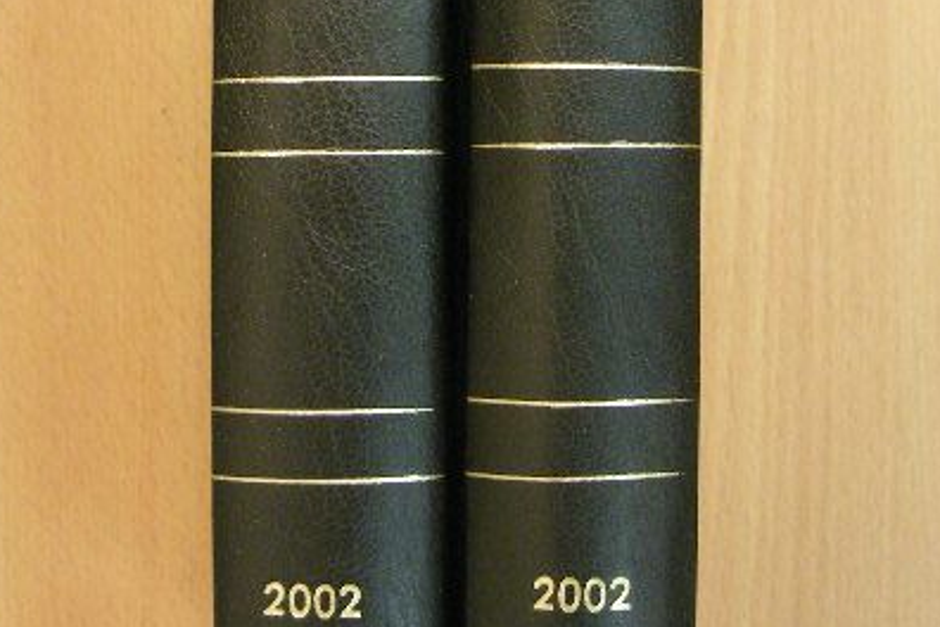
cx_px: 496
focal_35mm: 69
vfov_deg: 19.7
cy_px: 218
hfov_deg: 29.2
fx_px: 1802
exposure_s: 1/16
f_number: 3.5
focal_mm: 6.8
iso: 200
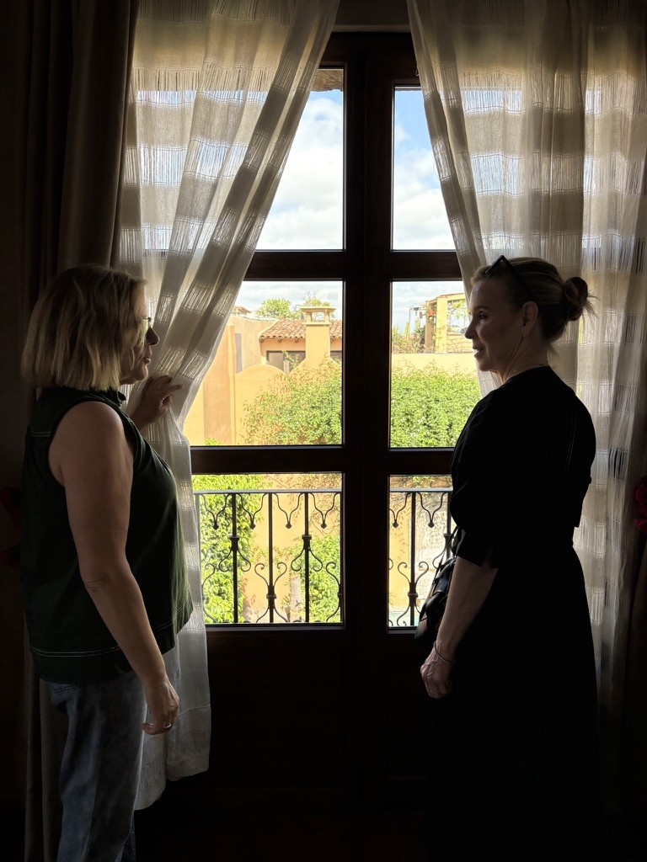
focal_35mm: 26
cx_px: 324
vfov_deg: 67.3
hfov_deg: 53.1
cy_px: 431
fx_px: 648
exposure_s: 1/861
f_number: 1.6
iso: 64
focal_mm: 5.96
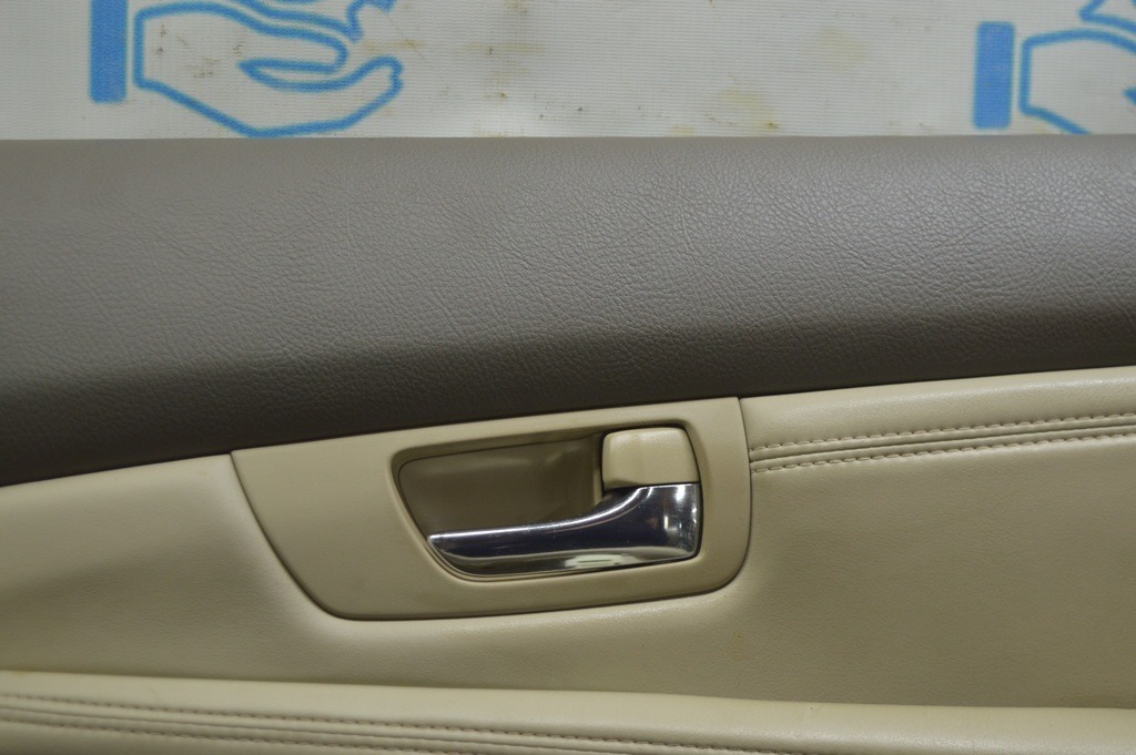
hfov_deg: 35.1
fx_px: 1797
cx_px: 568
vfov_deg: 23.7
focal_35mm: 57
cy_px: 378
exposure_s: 1/40
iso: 400
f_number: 4.8
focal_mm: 38
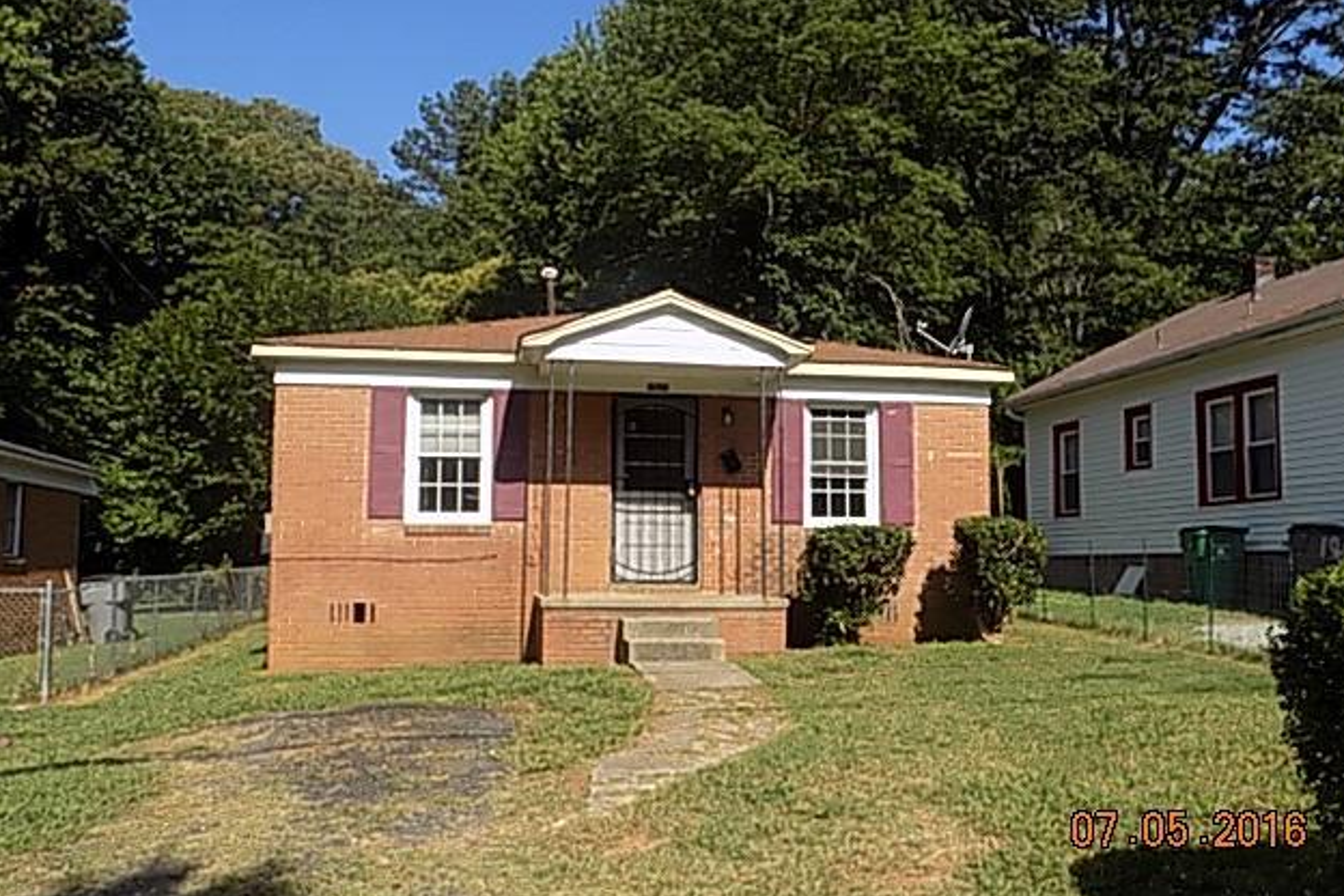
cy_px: 435
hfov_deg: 58.7
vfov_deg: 41.1
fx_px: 1195
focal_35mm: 32
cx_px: 687
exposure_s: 1/800
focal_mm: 5.3
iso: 80
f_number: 3.3
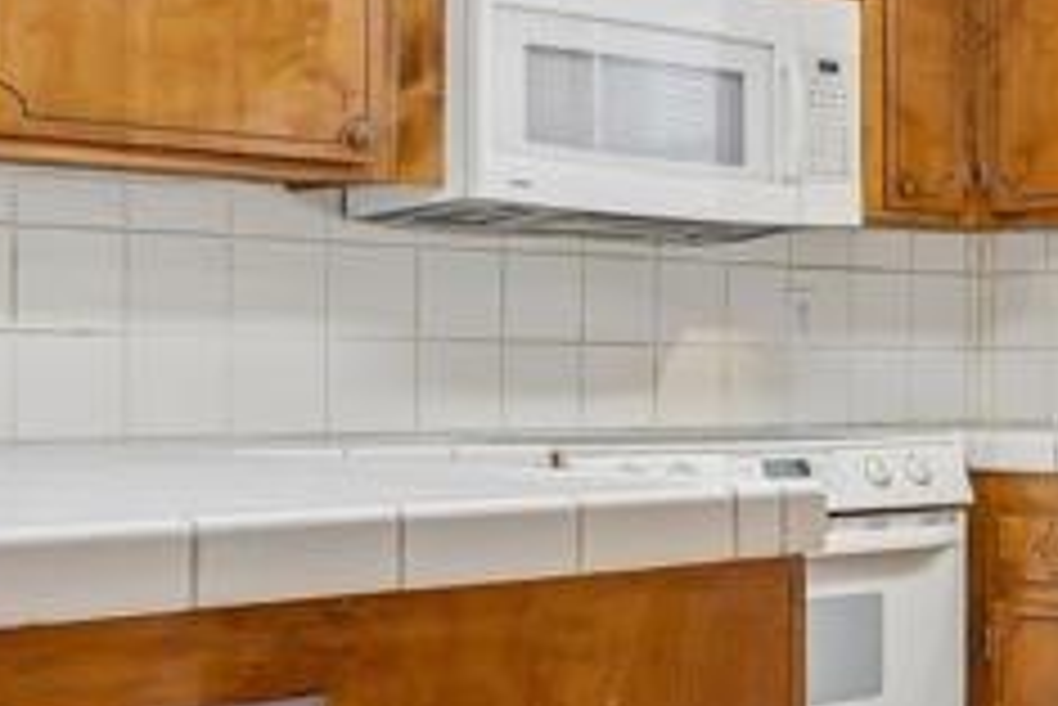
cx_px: 1315
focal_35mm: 74
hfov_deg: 24.4
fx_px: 2176
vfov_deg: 18.4
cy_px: 400
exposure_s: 1/5
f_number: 8
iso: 400
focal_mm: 17
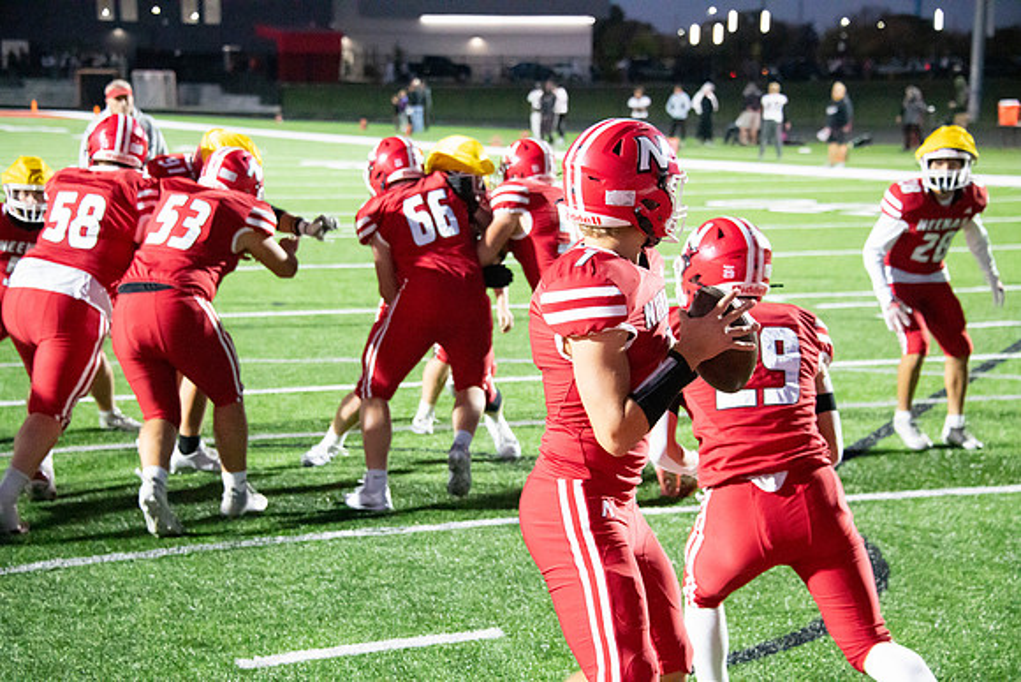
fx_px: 2553
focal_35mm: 90
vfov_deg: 15.2
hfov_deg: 22.6
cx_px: 510
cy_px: 341
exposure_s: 1/500
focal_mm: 90
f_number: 5.6
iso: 25600
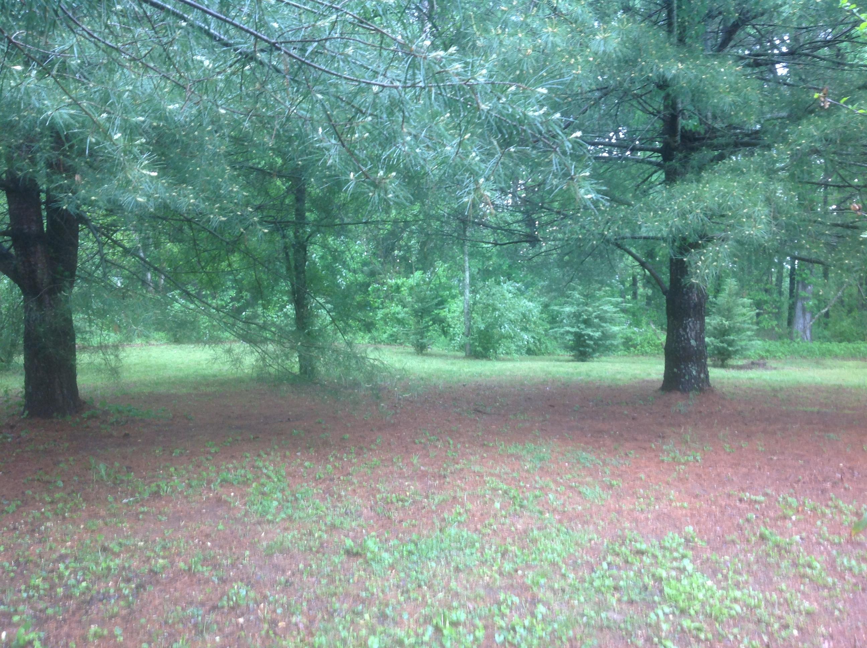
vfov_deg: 40.6
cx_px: 434
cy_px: 324
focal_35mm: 35
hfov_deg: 52.7
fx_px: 875
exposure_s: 1/15
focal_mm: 4.28
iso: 50
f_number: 2.4
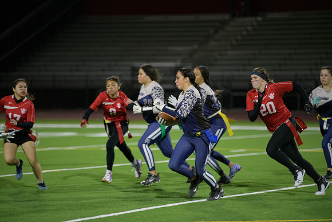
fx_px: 1845
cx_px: 166
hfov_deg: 10.3
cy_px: 111
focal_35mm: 200
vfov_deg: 6.9
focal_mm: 200
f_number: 2.8
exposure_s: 1/640
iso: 2800
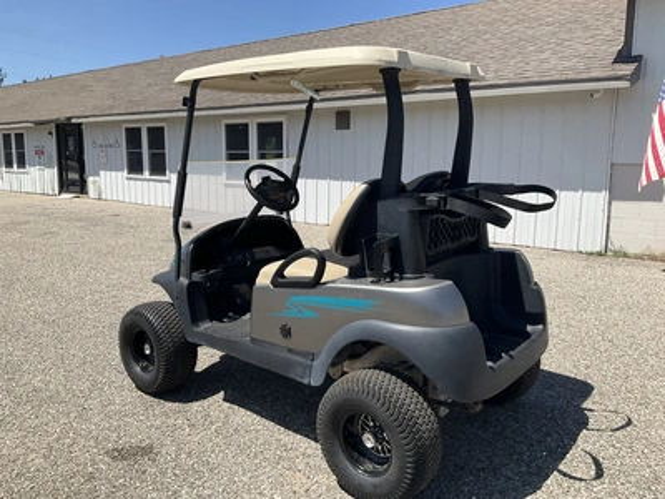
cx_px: 332
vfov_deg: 48.2
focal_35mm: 29
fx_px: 557
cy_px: 250
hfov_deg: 61.7
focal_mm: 3
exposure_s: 1/1984
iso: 25
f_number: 1.8
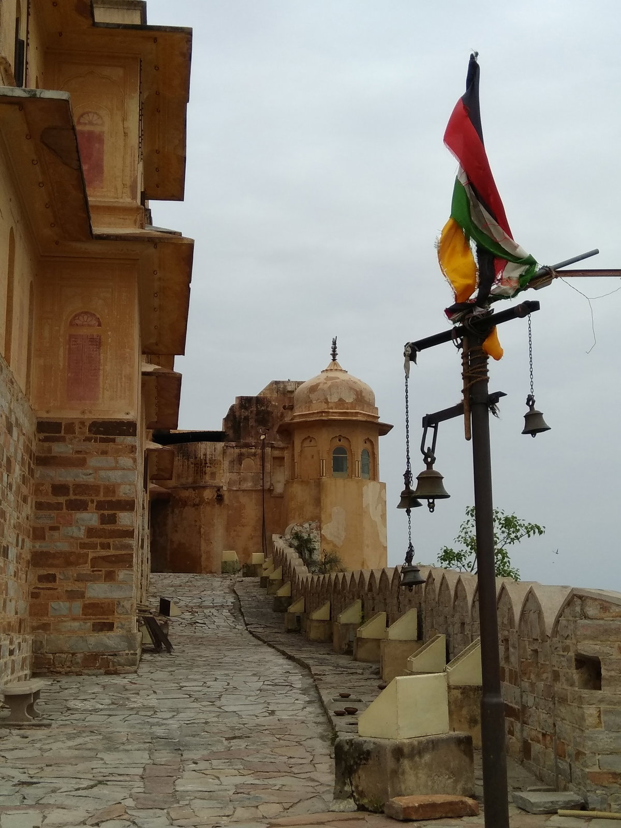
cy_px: 414
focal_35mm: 21
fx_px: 502
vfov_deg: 79.0
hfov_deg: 63.4
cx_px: 310
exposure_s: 1/1446
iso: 100
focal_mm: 3.57
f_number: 2
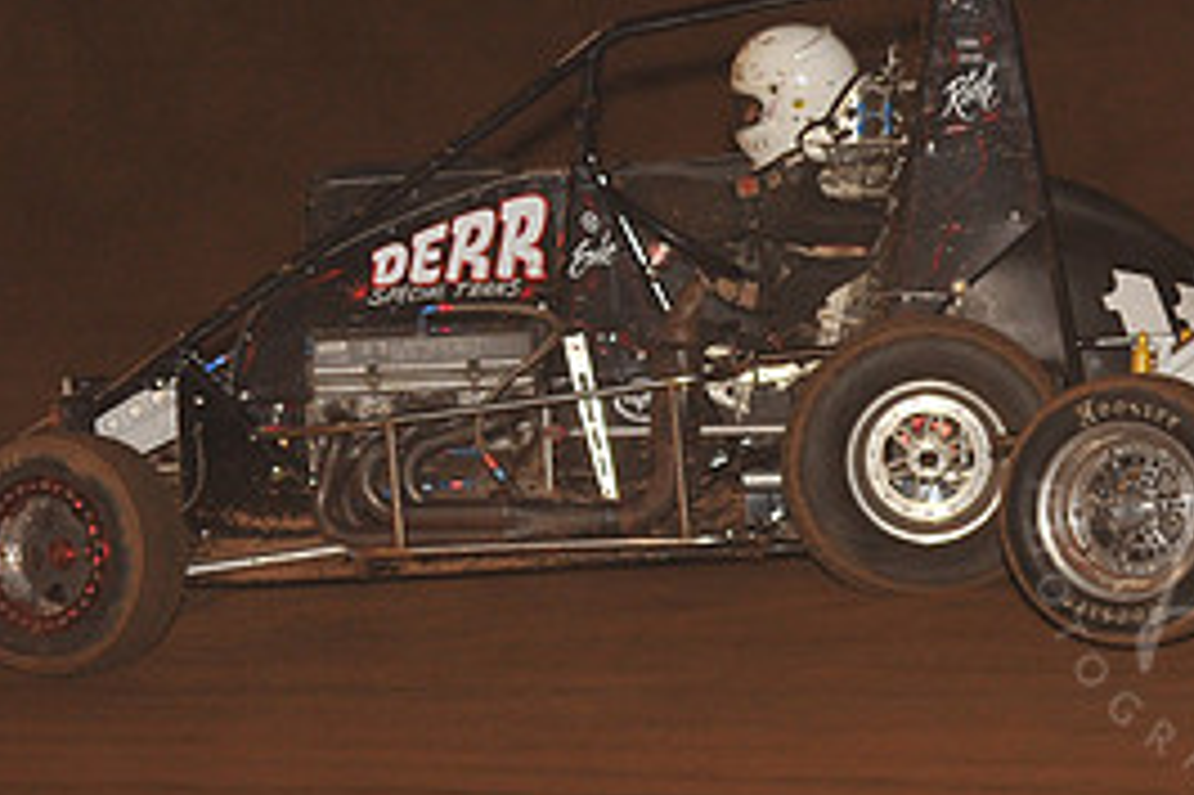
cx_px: 1297
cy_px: 108
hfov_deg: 8.4
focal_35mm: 244
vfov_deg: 5.6
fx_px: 8087
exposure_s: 1/320
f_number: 6.3
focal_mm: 112
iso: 1250
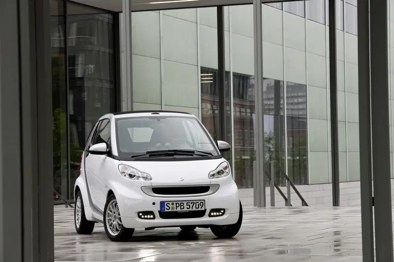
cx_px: 197
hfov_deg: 17.6
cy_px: 131
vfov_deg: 11.8
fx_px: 1269
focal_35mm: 116
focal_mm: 116
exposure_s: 1/13
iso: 100
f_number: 8
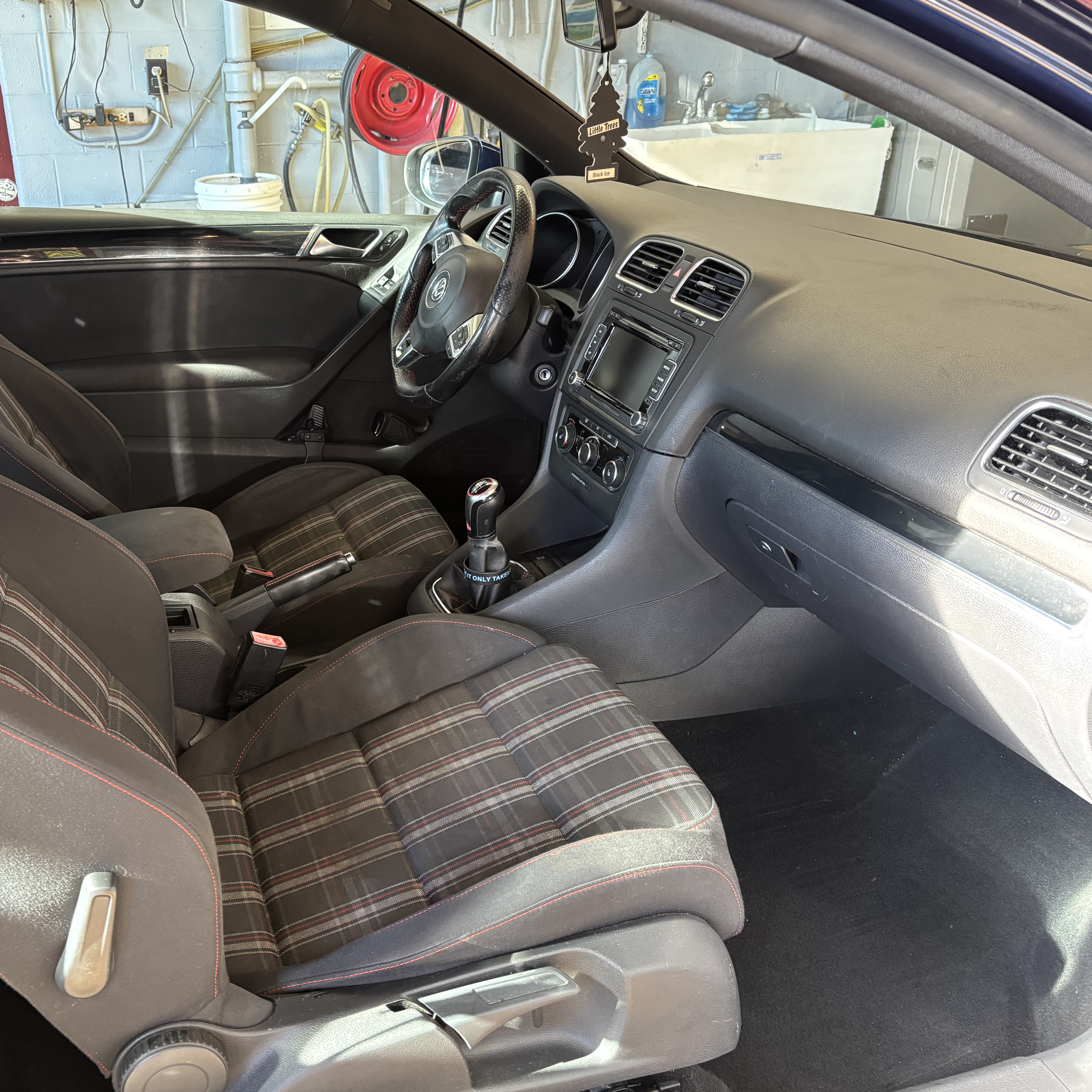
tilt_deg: -25.0
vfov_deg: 52.5
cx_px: 366
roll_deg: +1.8
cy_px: 550
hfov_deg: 51.6
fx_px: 1106
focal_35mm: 31
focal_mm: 5.96
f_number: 1.6
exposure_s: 1/60
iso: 320
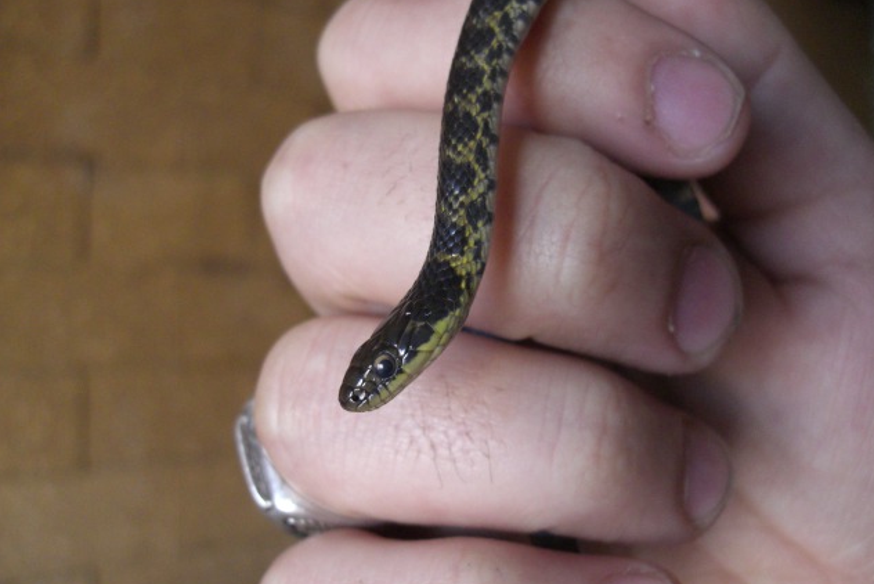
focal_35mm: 40
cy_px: 293
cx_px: 441
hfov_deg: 48.4
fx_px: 972
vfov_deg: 33.4
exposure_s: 1/80
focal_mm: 6.3
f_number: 3.1
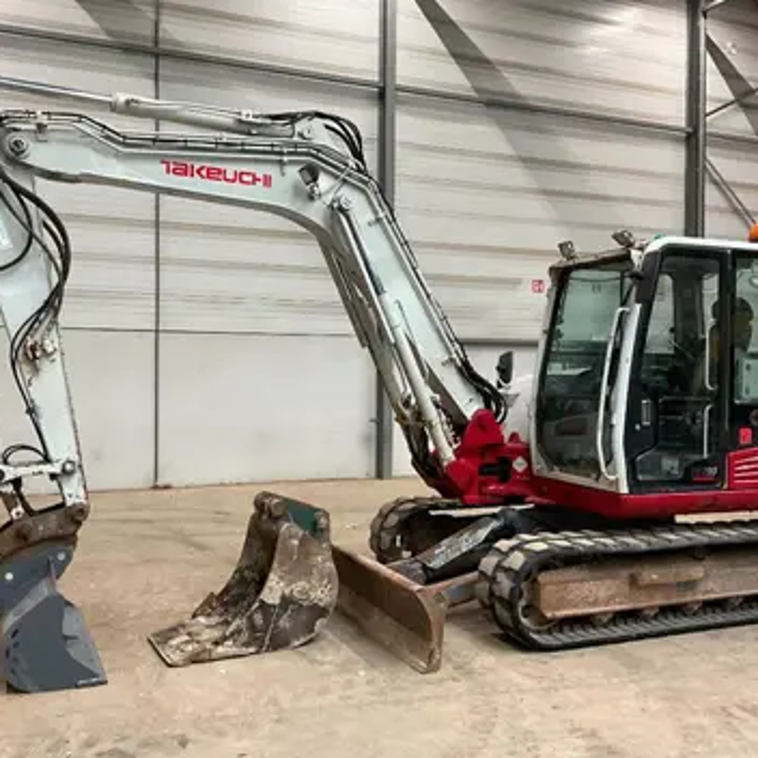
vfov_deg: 47.2
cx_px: 375
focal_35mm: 35
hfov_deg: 47.2
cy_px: 383
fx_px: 867
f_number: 1.8
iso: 125
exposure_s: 1/60
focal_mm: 3
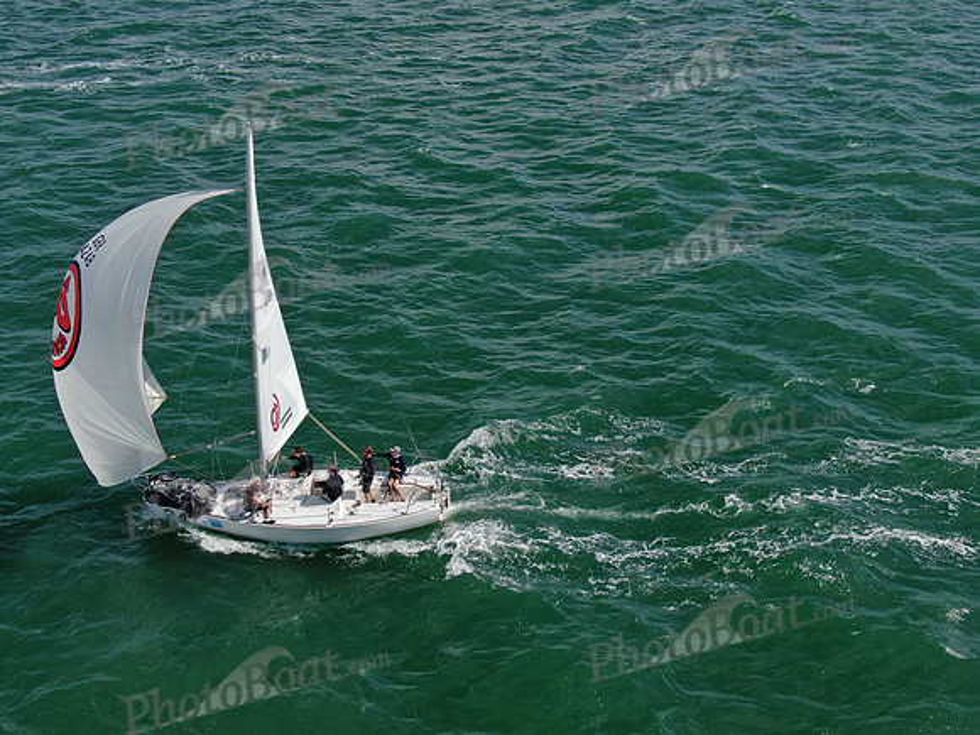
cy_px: 368
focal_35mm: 48
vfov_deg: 30.3
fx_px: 1359
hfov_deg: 39.7
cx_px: 490
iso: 100
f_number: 3.8
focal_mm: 8.6
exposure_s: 1/1000
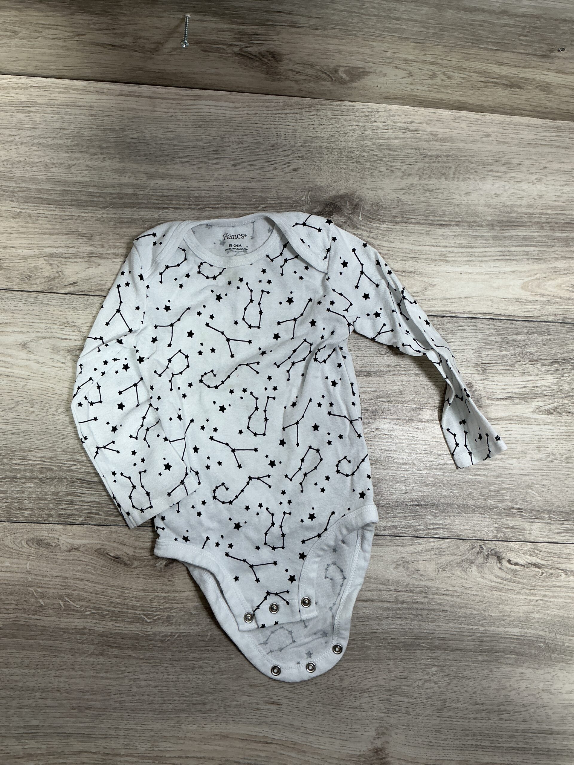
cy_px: 382
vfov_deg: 61.7
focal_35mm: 29
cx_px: 287
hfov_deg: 48.2
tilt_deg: -83.7
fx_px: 641
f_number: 1.8
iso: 40
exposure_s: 1/50
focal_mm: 3
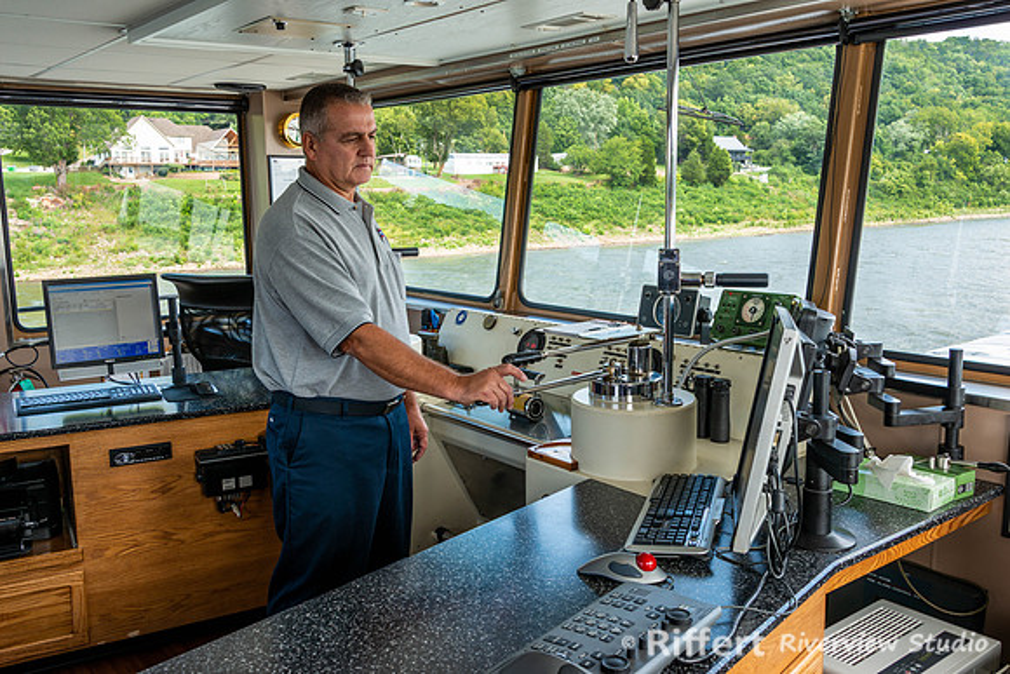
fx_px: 900
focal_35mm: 32
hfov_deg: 58.6
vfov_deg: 41.0
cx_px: 505
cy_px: 337
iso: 160
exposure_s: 1/30
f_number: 10
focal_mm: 32
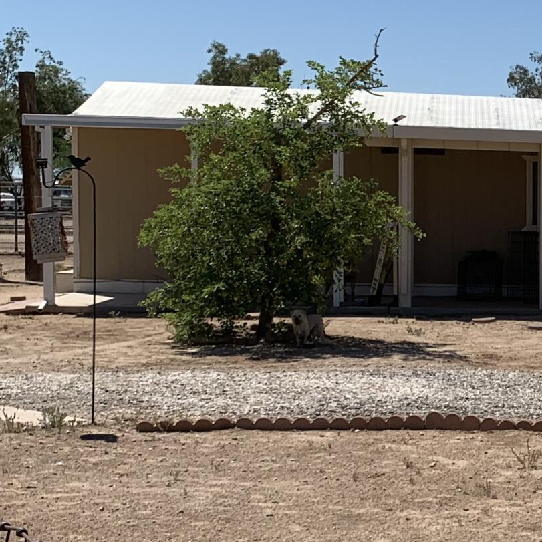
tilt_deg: -4.3
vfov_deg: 20.4
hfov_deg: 18.2
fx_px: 1506
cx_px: 805
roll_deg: -3.1
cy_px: 318
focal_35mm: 85
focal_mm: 4.25
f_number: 1.8
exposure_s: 1/3650
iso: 25
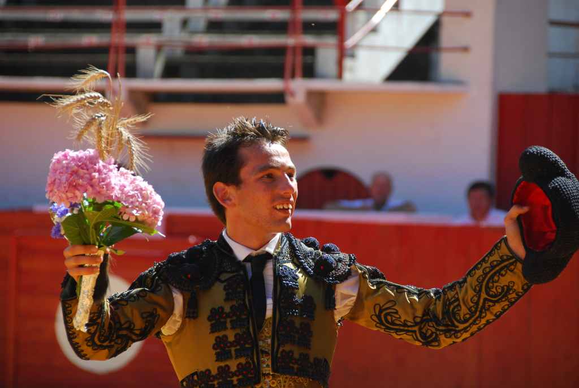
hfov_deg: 9.1
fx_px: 3622
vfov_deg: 6.1
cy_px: 194
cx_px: 290
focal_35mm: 225
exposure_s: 1/500
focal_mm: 150
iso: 360
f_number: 5.6
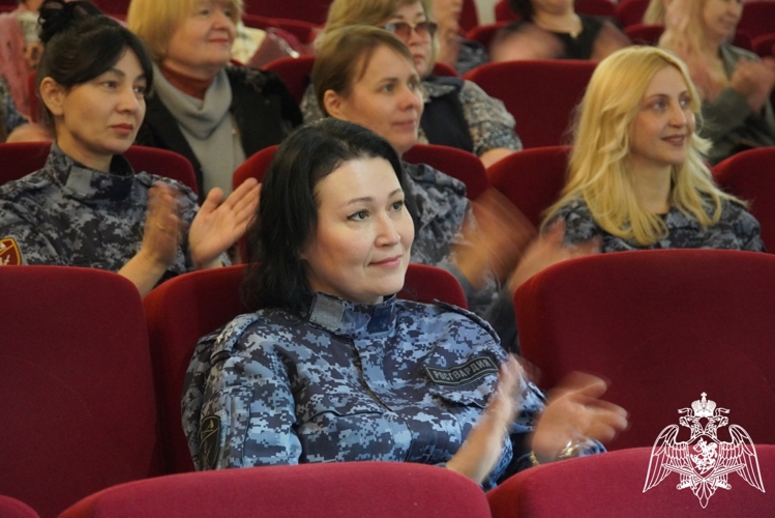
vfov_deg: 11.2
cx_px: 388
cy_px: 259
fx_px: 2649
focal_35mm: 123
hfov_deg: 16.6
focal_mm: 82
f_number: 5.6
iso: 6400
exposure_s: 1/8
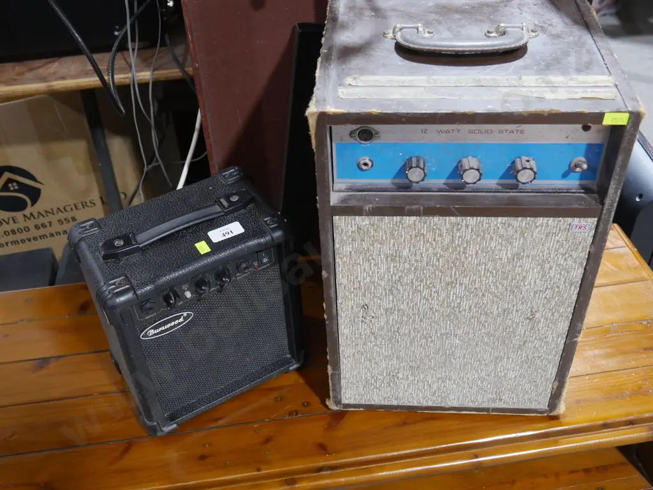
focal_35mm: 38
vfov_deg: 37.7
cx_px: 326
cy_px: 245
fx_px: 717
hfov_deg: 49.0
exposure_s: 1/60
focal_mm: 19
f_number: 4.1
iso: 1250
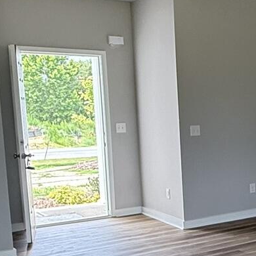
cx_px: 365
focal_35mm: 65
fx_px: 544
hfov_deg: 22.5
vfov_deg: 26.3
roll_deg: +0.1
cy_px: 171
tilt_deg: -6.4
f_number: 2.2
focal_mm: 2.22
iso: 80
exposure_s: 1/120
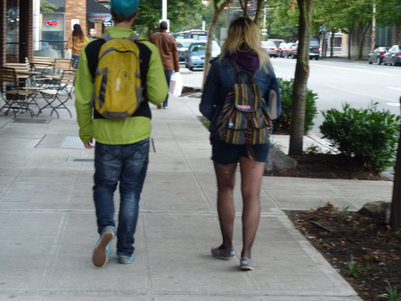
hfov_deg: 20.4
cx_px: 200
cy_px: 150
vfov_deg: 15.4
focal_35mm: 96
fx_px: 1112
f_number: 5
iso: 320
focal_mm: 17.3
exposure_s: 1/80
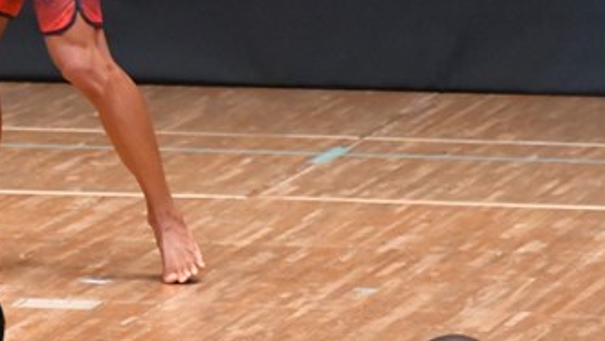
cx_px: 157
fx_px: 10657
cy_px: -95
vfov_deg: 1.8
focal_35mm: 664
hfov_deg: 3.3
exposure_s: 1/400
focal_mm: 180
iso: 8000
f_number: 5.6
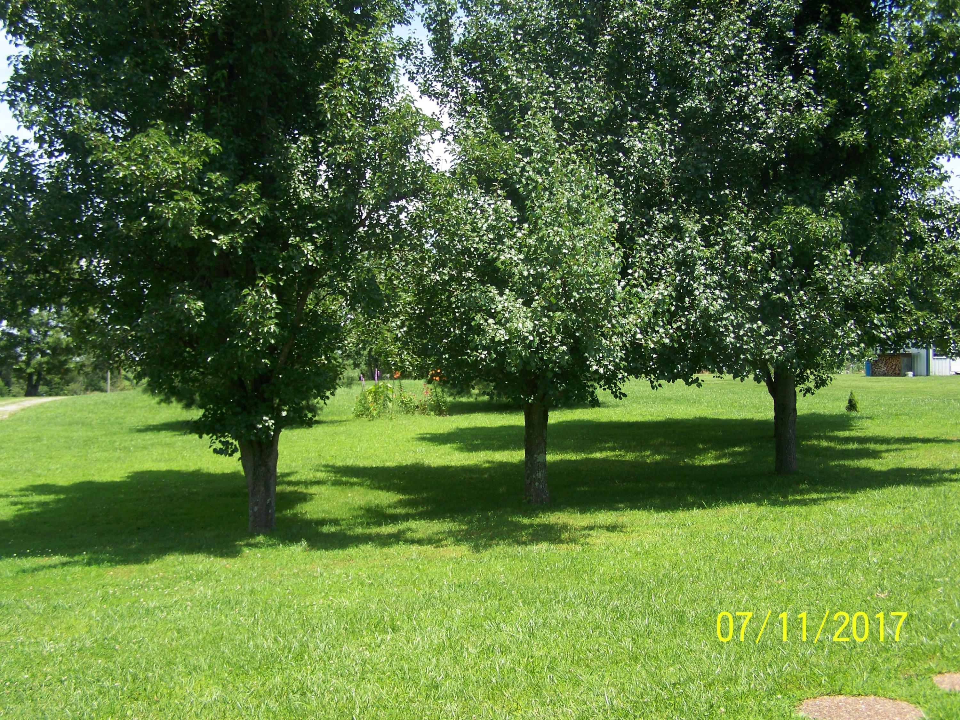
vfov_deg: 37.7
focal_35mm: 38
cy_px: 360
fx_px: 1054
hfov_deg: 49.0
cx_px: 480
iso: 64
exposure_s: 1/400
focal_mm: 6.3
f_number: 2.8
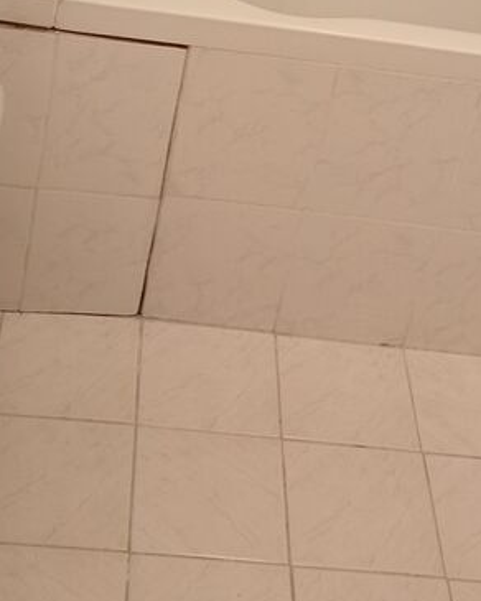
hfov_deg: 20.4
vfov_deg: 24.6
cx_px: 283
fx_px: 1335
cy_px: 47
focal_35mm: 75
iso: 1141
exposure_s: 1/33.3
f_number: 1.8
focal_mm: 4.04
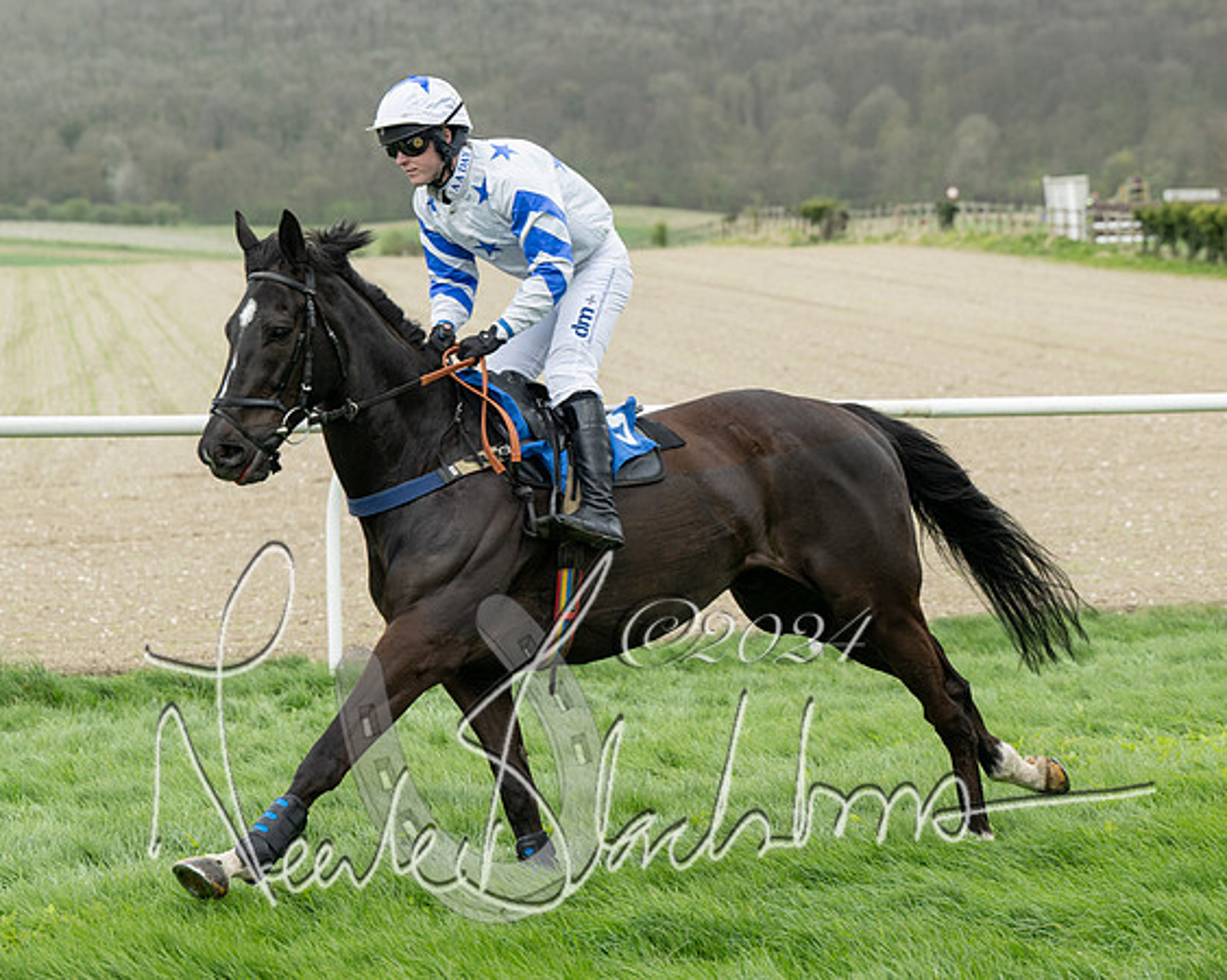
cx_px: 527
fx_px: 4750
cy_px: 448
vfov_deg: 11.8
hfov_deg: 14.7
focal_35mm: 131
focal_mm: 101
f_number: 5
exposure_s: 1/1000
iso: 400
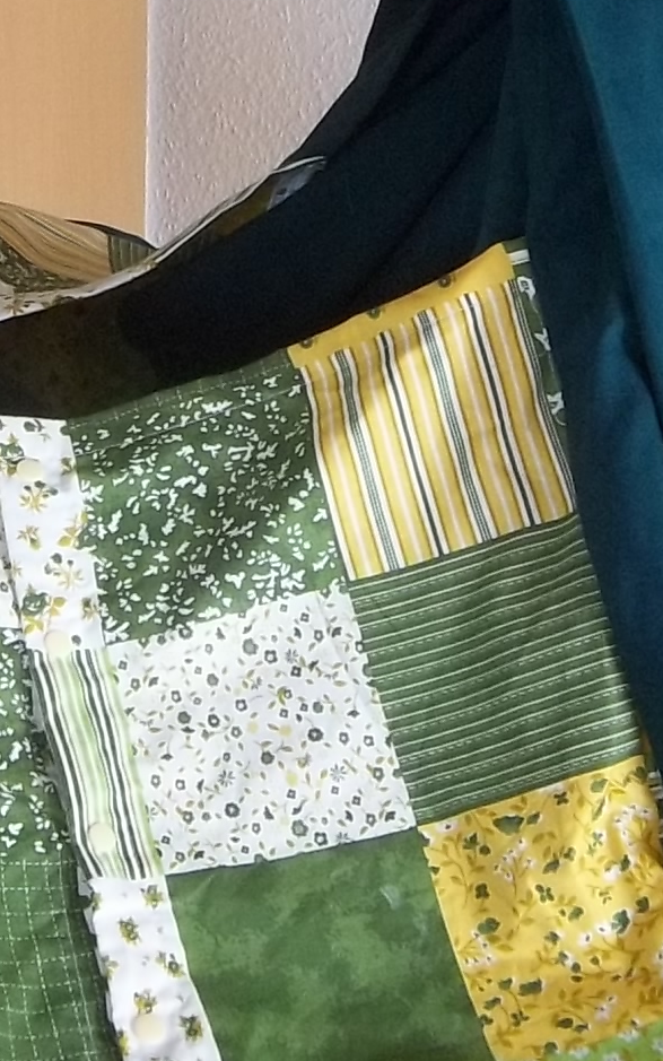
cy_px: 73
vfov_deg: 22.2
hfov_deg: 14.2
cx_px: 7
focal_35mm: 91
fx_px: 2630
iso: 153
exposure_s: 1/30
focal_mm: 5.05
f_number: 3.5
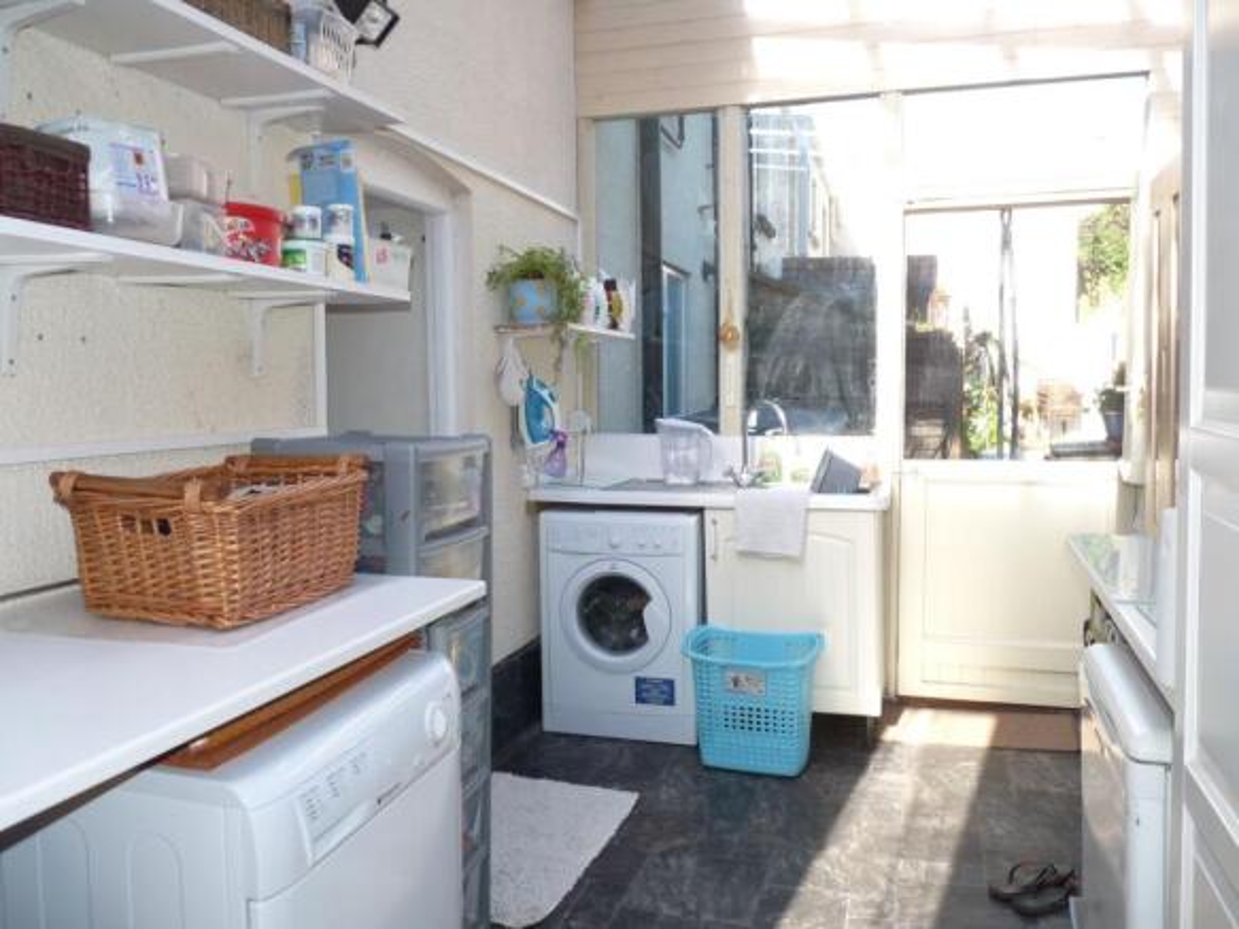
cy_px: 464
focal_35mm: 27
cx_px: 620
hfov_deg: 65.3
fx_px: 966
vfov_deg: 51.3
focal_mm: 4.8
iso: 100
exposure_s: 1/160
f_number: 2.8
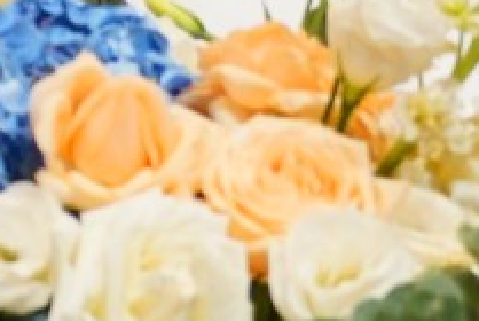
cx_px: -802
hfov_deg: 5.5
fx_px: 4783
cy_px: -608
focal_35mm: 359
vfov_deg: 3.7
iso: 640
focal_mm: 47
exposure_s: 1/50
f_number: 5.6
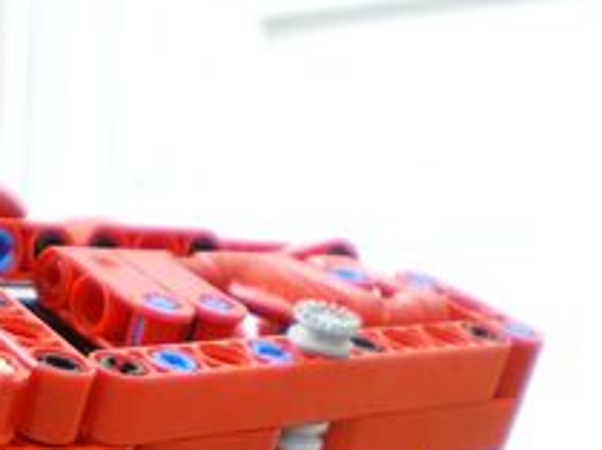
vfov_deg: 12.4
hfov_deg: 16.0
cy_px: 582
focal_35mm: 116
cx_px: -201
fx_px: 2015
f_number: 3.1
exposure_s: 1/40
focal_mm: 6.3
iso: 64
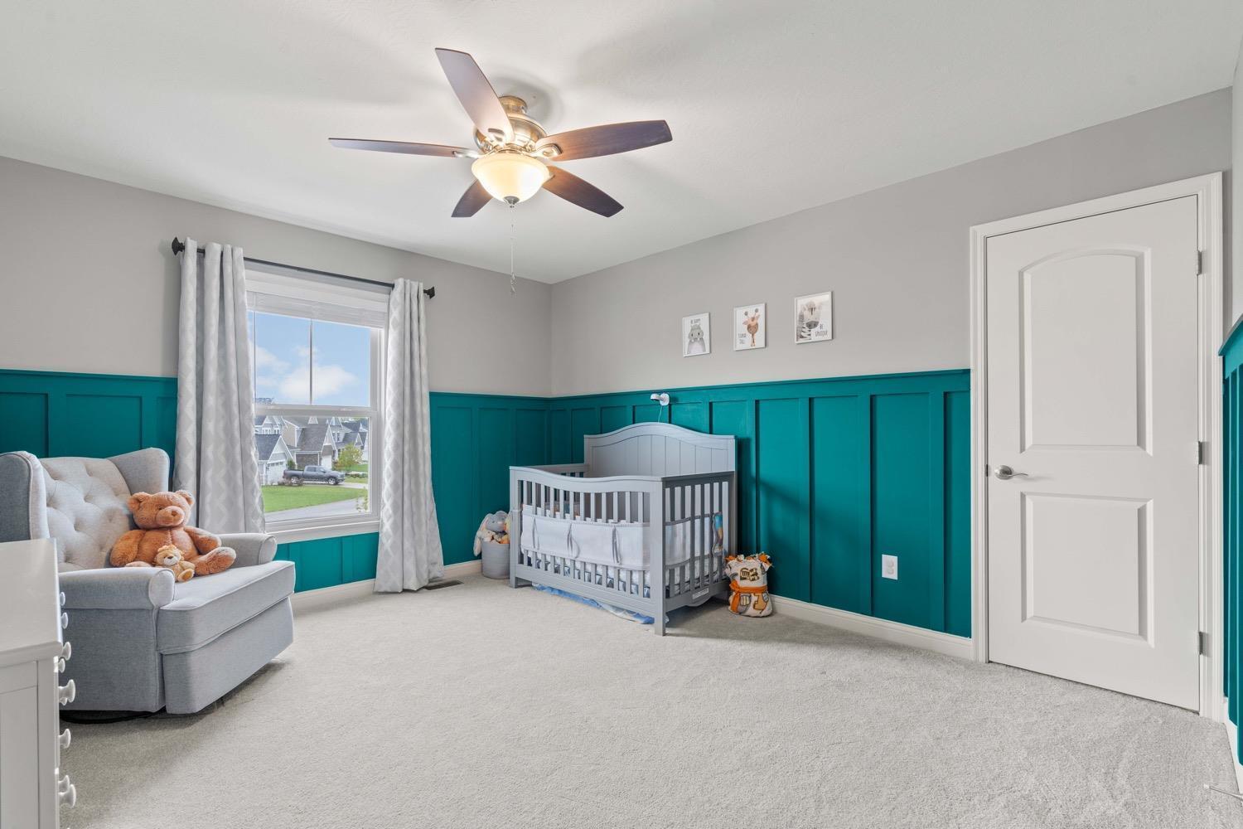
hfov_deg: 96.7
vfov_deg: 73.7
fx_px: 552
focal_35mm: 16
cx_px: 622
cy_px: 414
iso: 250
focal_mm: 16
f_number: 9
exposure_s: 1.6
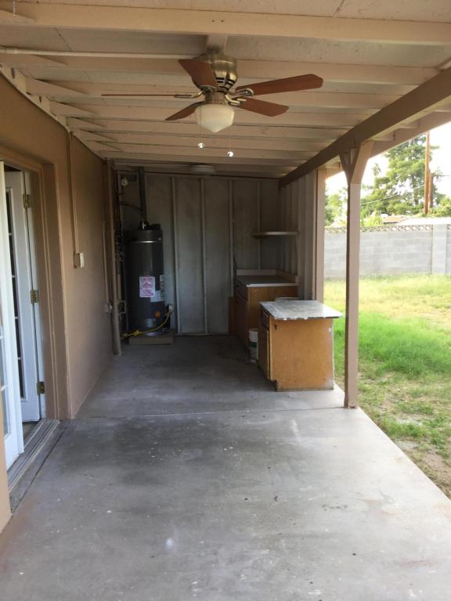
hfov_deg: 45.4
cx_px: 226
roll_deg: +2.1
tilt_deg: -6.3
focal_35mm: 31
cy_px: 300
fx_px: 539
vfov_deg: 58.4
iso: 25
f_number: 2.4
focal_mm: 3.3
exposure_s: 1/60
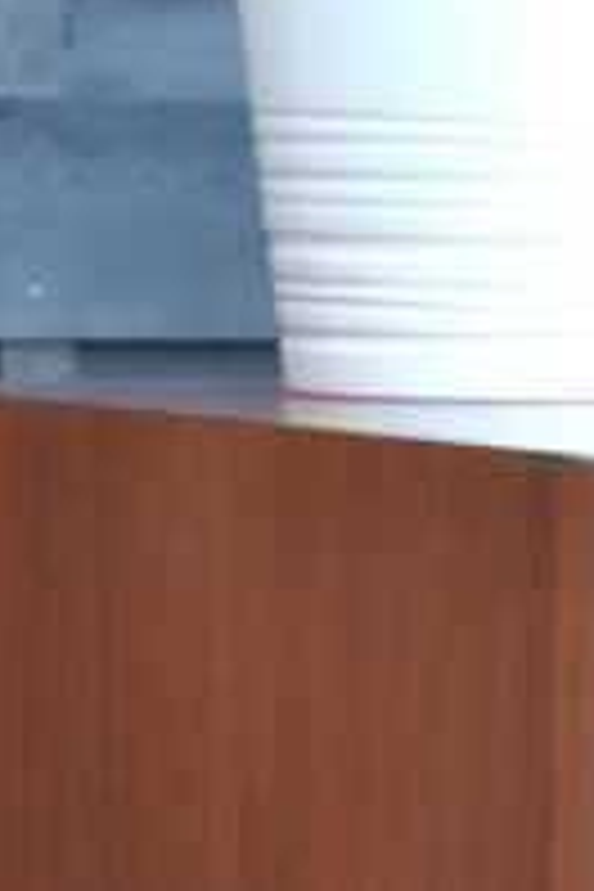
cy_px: 1224
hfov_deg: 3.4
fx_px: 9825
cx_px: 986
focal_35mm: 397
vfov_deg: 5.2
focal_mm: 50
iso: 400
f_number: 5.6
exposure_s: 1/100
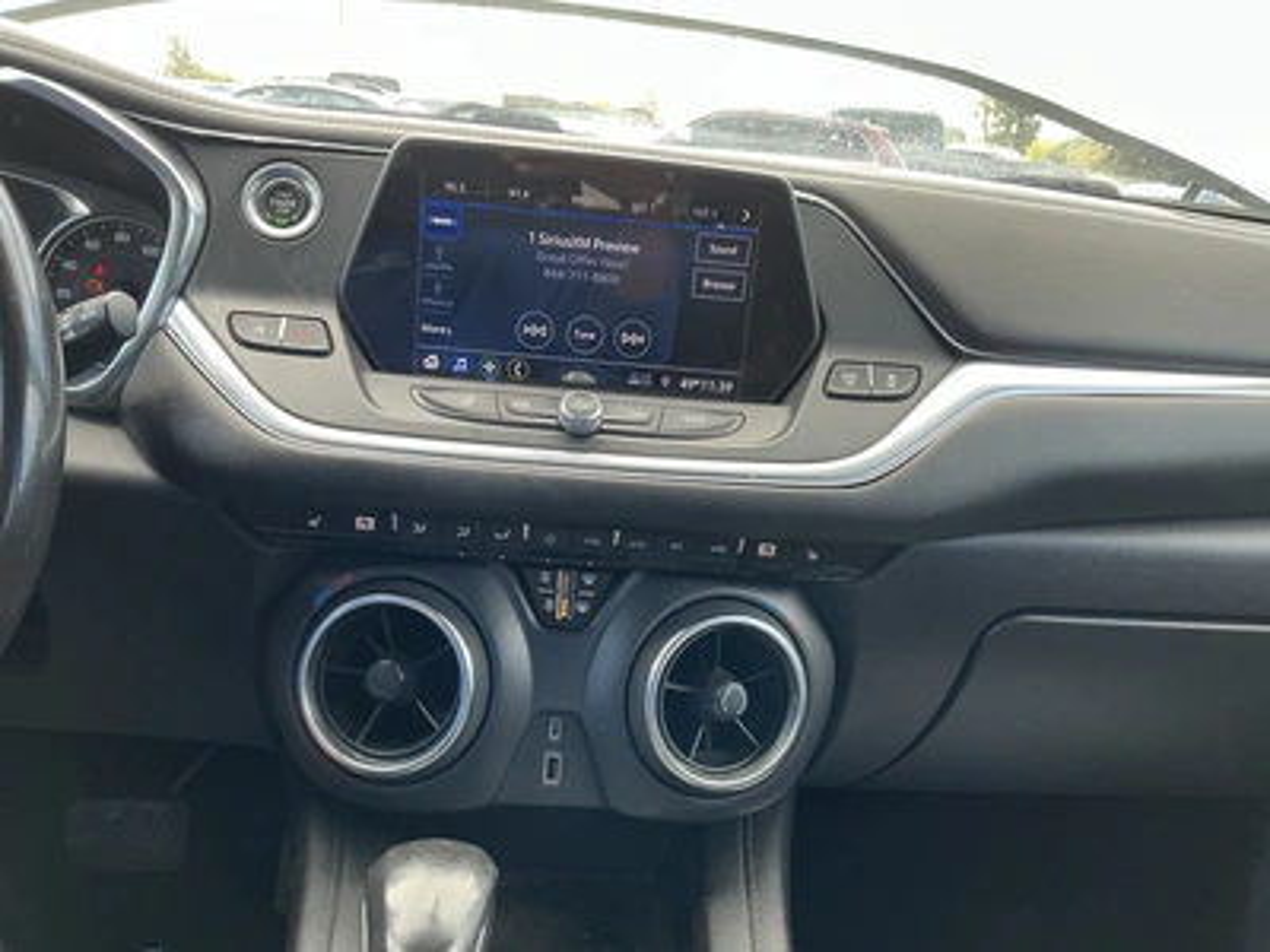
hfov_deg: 63.4
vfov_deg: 49.7
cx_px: 635
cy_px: 476
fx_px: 1027
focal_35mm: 28
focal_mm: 3
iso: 50
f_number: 1.8
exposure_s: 1/122
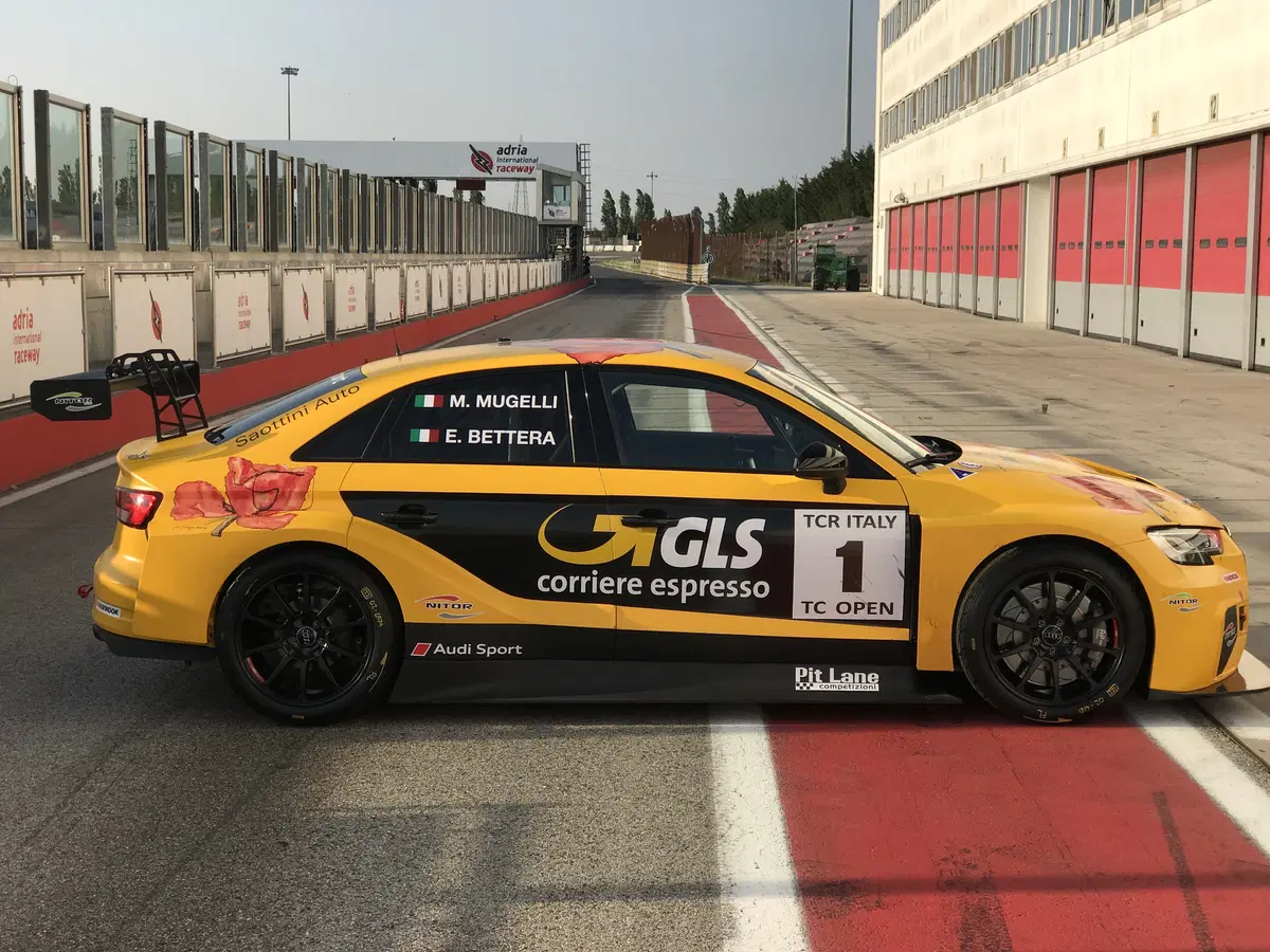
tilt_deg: -6.6
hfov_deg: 33.8
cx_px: 635
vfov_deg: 25.7
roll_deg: -0.5
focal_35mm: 57
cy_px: 476
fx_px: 2091
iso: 20
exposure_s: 1/791
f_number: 2.8
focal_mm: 6.6
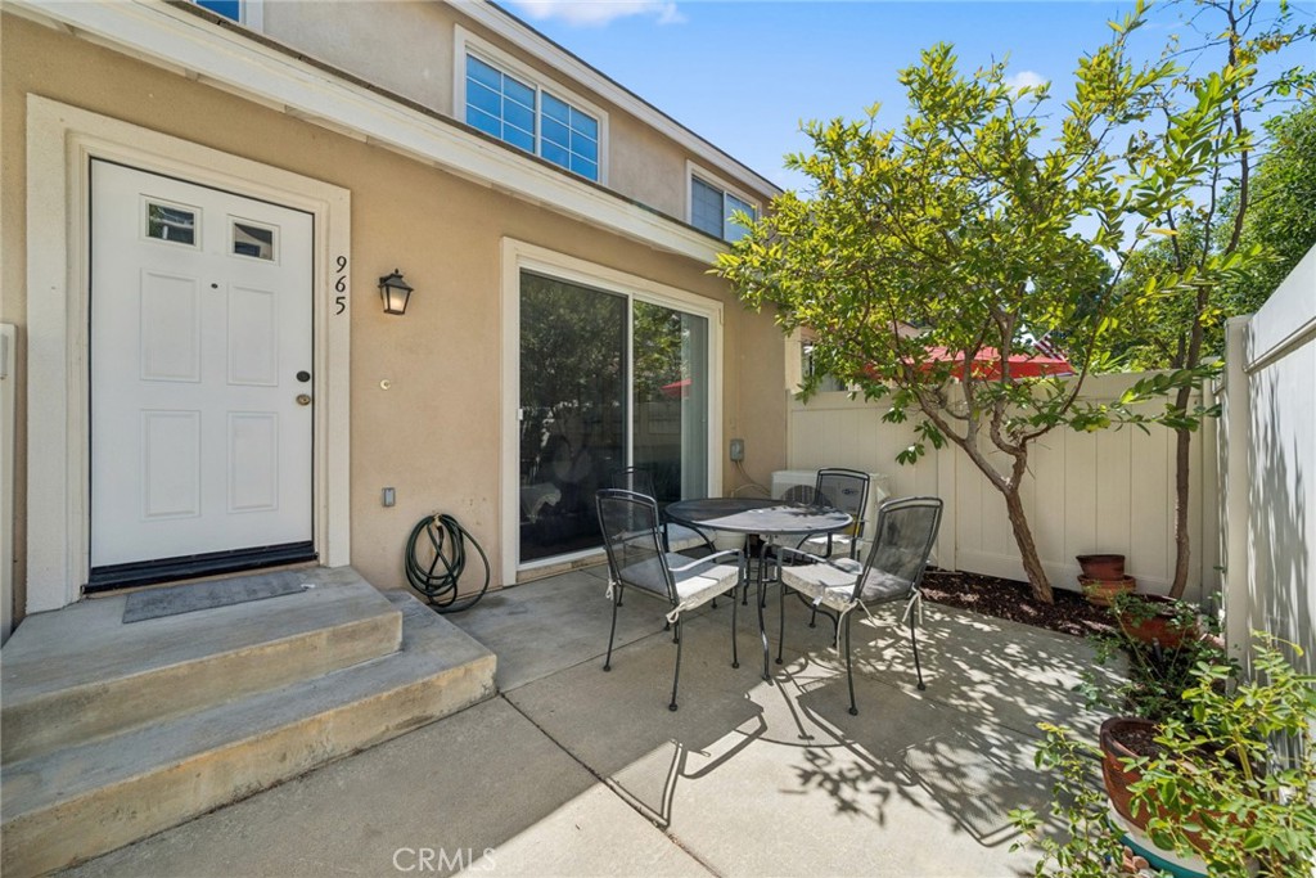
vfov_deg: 85.4
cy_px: 439
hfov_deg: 108.3
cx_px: 658
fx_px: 475
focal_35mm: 13
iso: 800
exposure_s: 1/1000
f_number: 8
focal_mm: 13
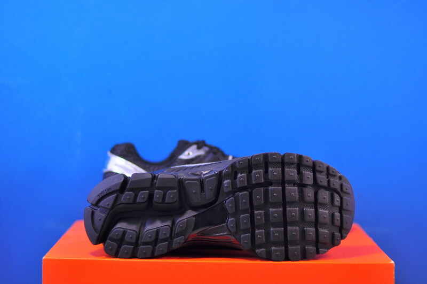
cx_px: 214
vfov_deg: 18.1
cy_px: 142
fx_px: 888
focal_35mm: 75
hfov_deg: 27.0
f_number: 2
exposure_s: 1/320
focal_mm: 50
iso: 250
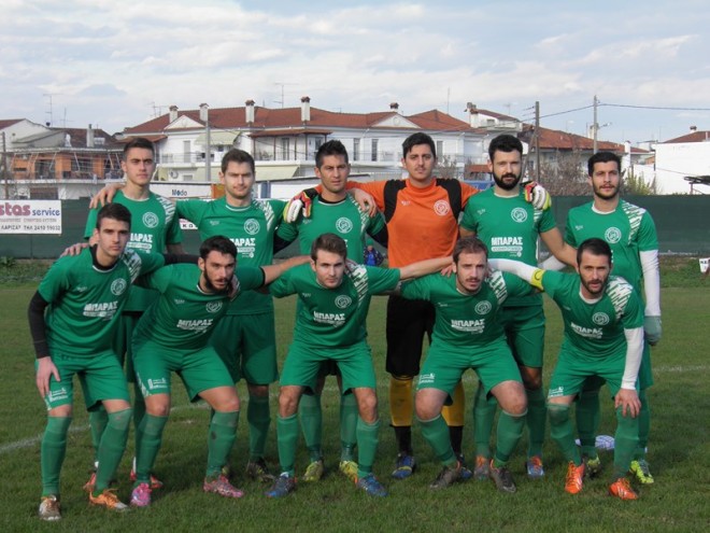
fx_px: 1723
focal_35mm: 84
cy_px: 266
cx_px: 355
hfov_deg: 23.3
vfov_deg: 17.6
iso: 50
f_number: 5.6
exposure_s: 1/160
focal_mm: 15.2
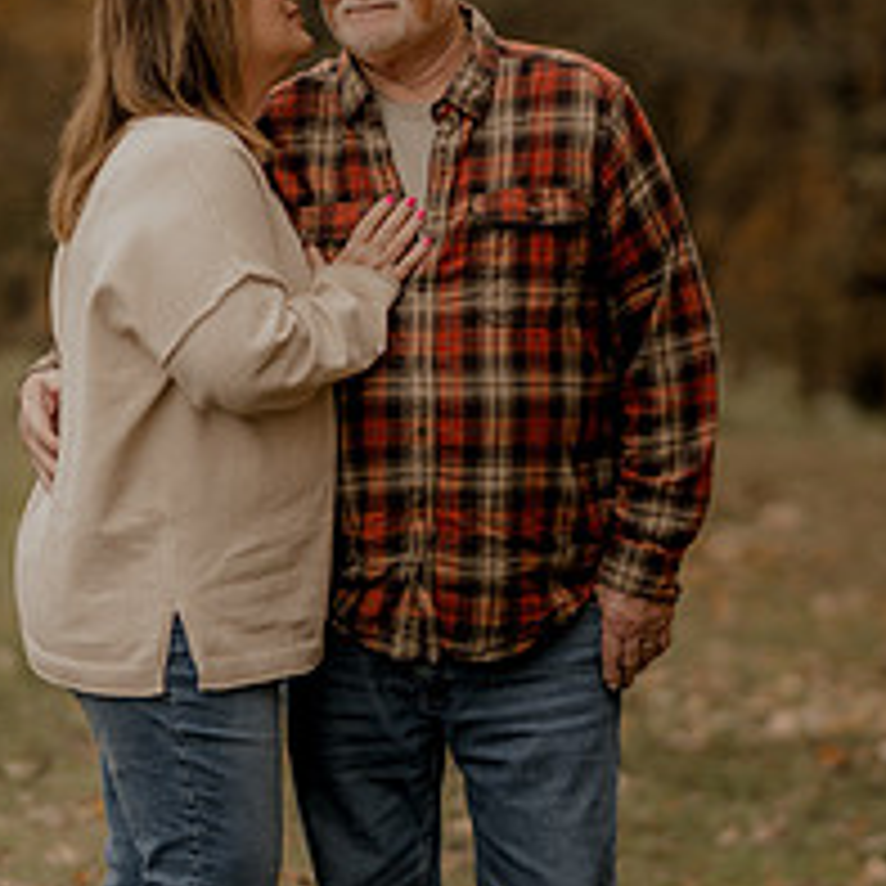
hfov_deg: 7.1
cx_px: 324
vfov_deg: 7.1
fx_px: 7124
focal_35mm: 246
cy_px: 121
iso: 250
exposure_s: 1/2500
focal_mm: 85
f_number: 1.8
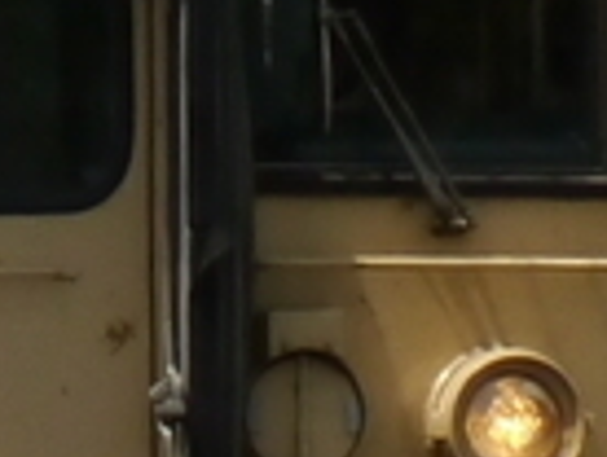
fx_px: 13772
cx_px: -1152
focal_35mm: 784
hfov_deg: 2.5
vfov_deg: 1.9
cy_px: 562
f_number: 11
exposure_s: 1/1300
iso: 800
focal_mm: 53
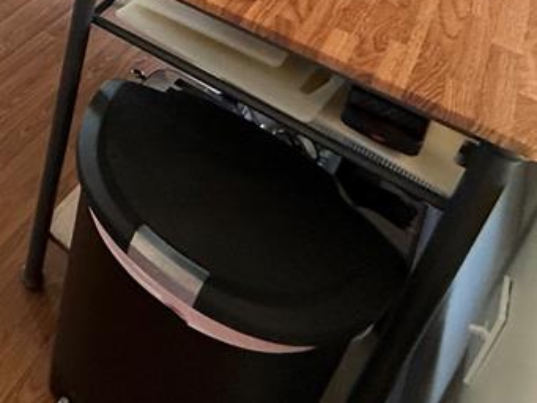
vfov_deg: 26.7
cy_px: -172
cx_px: -88
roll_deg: -2.4
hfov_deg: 36.1
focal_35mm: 42
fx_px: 652
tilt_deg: -19.6
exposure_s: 1/60
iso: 500
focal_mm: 2.22
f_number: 2.2
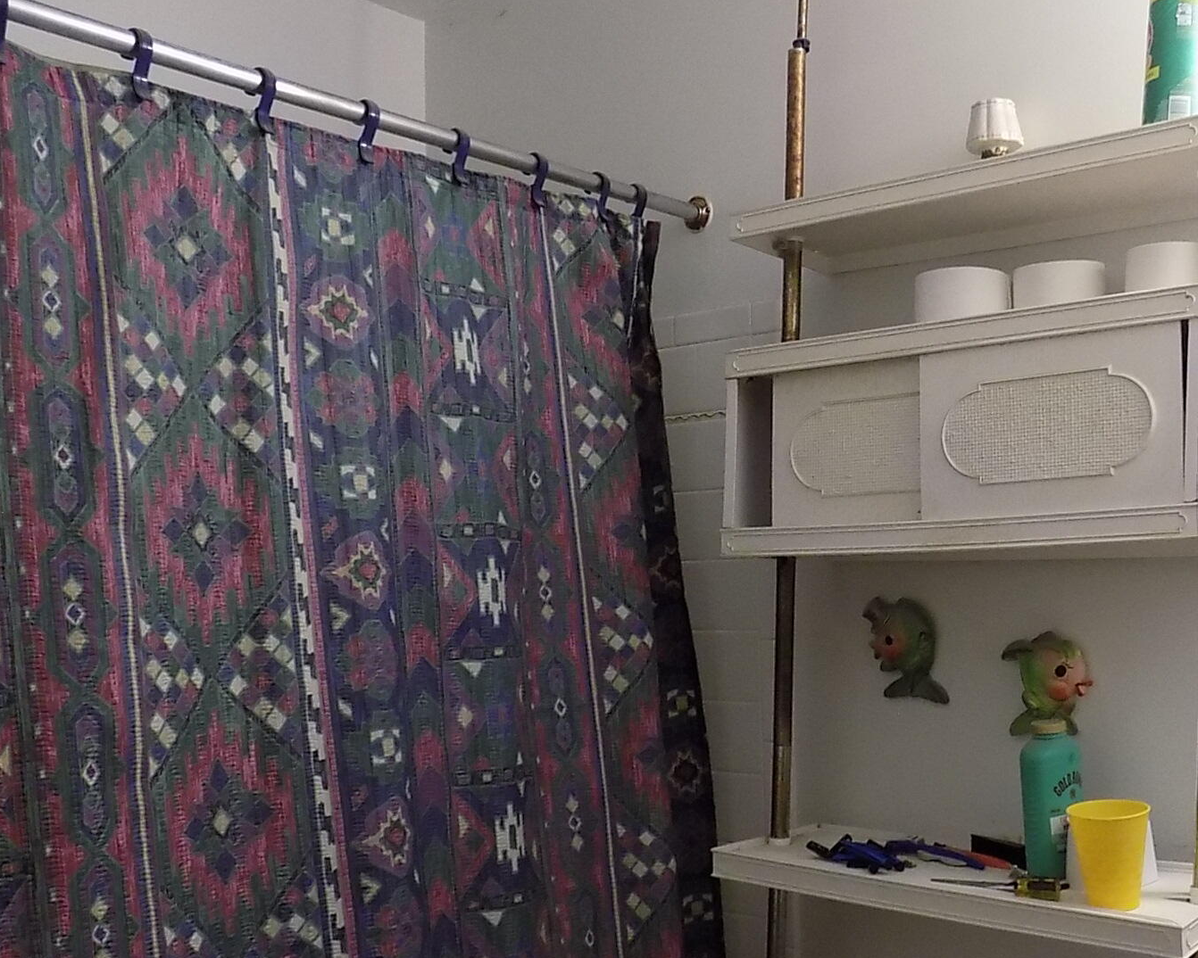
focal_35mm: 38
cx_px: 755
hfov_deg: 47.5
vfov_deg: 39.1
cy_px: 551
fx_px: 1348
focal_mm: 4
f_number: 3.1
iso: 400
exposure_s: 1/30
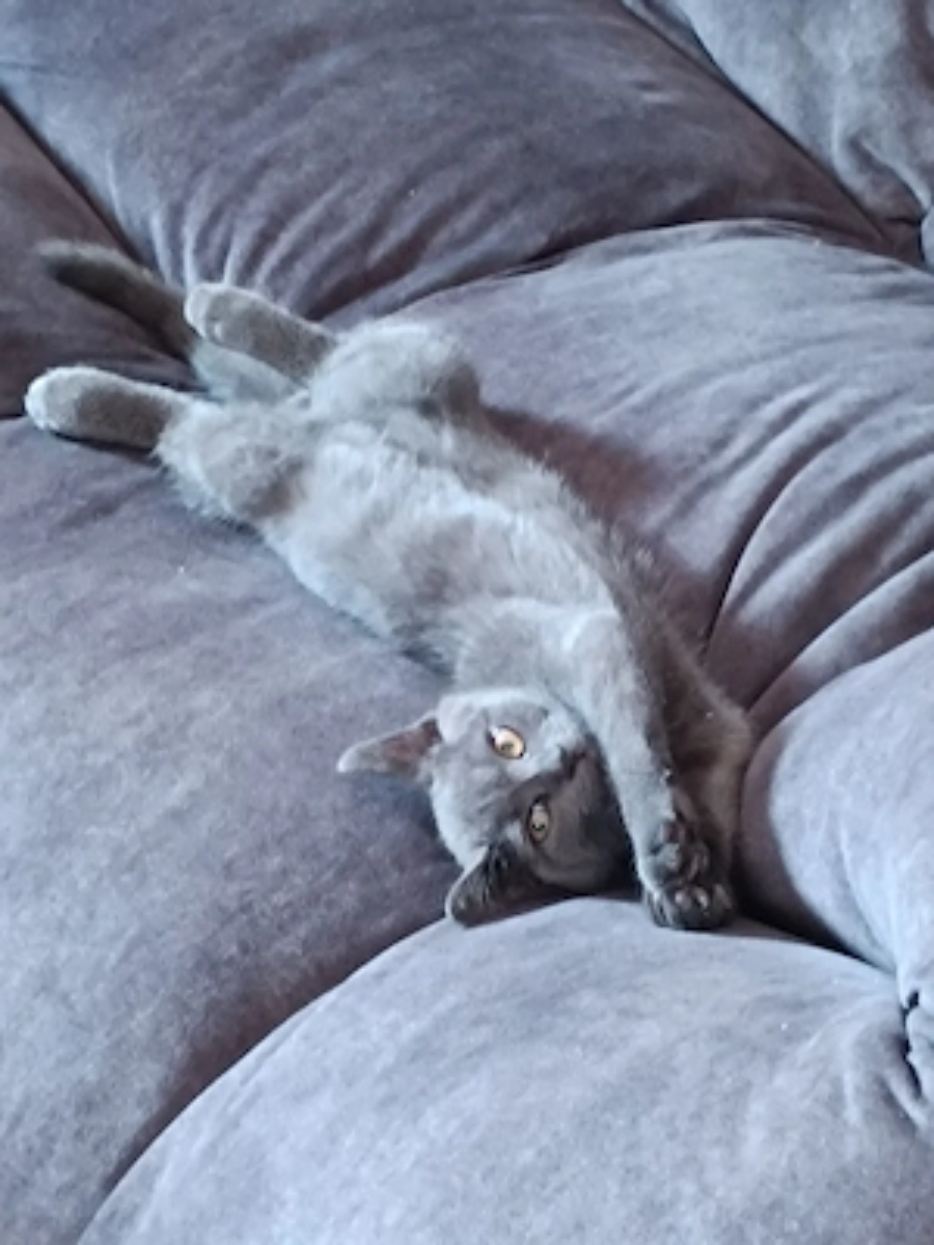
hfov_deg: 56.8
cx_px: 467
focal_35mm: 24
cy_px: 622
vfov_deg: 71.6
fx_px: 863
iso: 955
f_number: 1.88
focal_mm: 5.59
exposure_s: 1/25
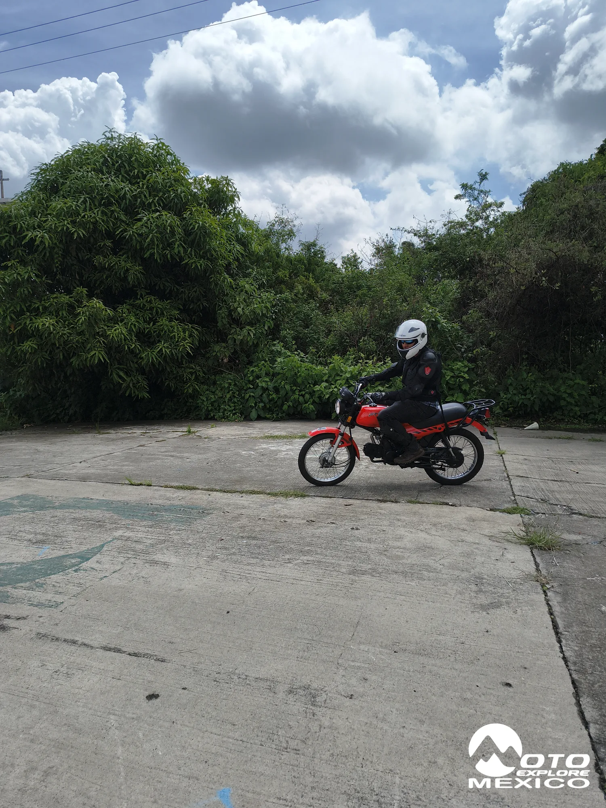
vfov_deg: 71.6
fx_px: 560
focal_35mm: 24
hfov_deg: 56.8
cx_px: 303
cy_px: 404
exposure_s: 1/3940
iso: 100
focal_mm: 5.56
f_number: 1.8
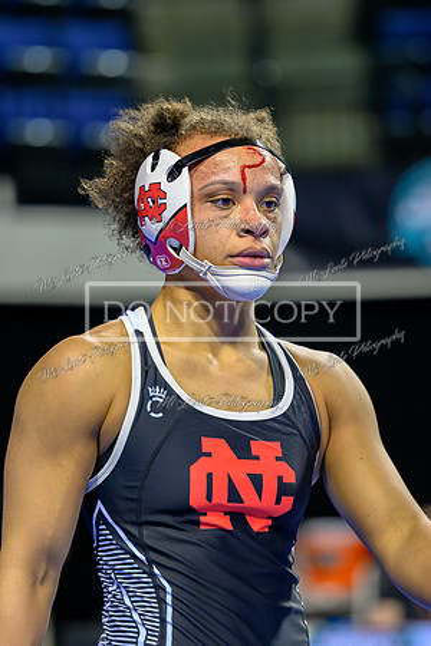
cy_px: 307
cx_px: 196
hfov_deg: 6.7
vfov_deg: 10.1
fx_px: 3671
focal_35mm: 204
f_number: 2.8
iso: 2500
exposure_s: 1/800
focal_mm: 130
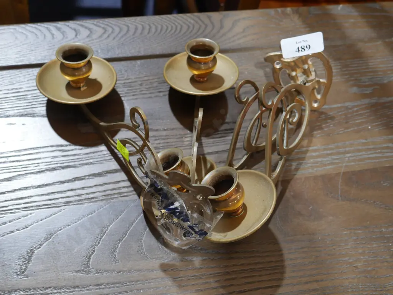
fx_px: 522
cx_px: 196
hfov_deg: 41.2
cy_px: 148
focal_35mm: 46
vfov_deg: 31.5
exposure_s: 1/60
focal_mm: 23
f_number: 5.1
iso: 1000
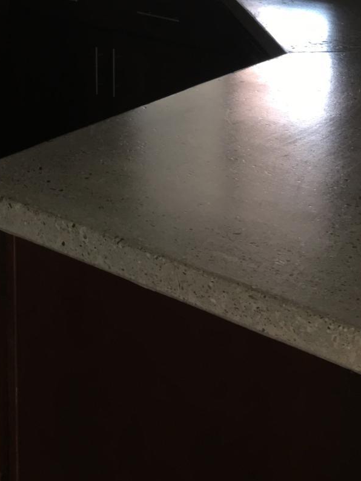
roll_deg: +0.1
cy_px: -5
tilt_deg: -11.2
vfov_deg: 25.3
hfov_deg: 19.7
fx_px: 1015
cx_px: 29
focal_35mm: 73
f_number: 2.2
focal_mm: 4.15
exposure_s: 1/16
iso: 50
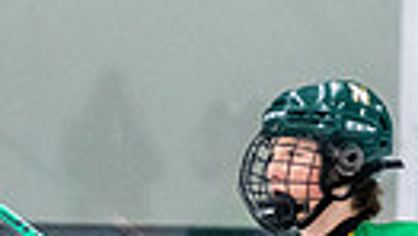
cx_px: 362
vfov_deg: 1.3
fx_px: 10640
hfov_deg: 2.3
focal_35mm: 959
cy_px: 501
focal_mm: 145
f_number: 2.8
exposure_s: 1/800
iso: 4000
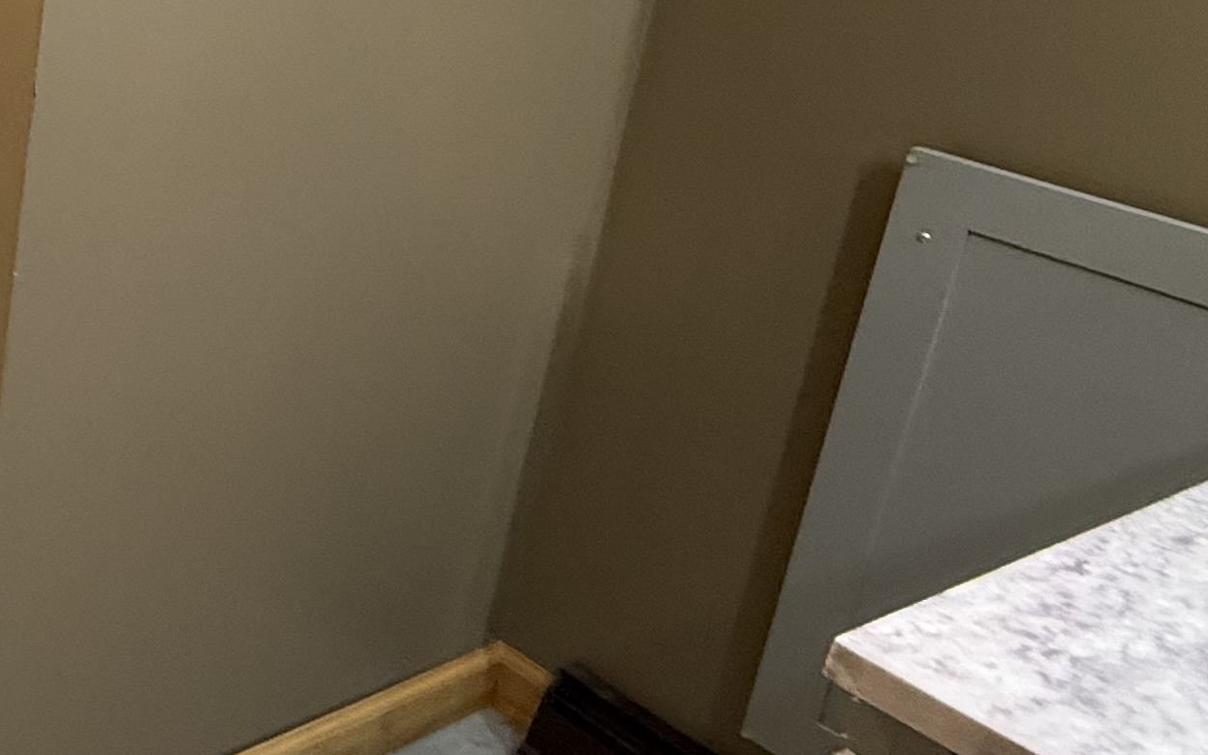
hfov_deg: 31.2
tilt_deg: -17.2
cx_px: -404
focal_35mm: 48
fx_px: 1580
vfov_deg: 25.9
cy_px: 57
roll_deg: -1.7
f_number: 2.2
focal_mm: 2.22
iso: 320
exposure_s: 1/60
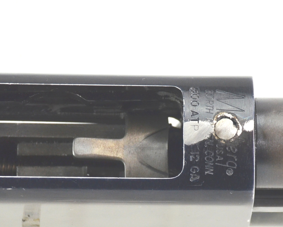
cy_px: 170
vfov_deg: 5.5
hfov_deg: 6.9
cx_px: 206
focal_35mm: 279
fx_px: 2337
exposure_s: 1/200
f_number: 5.6
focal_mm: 85
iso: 800
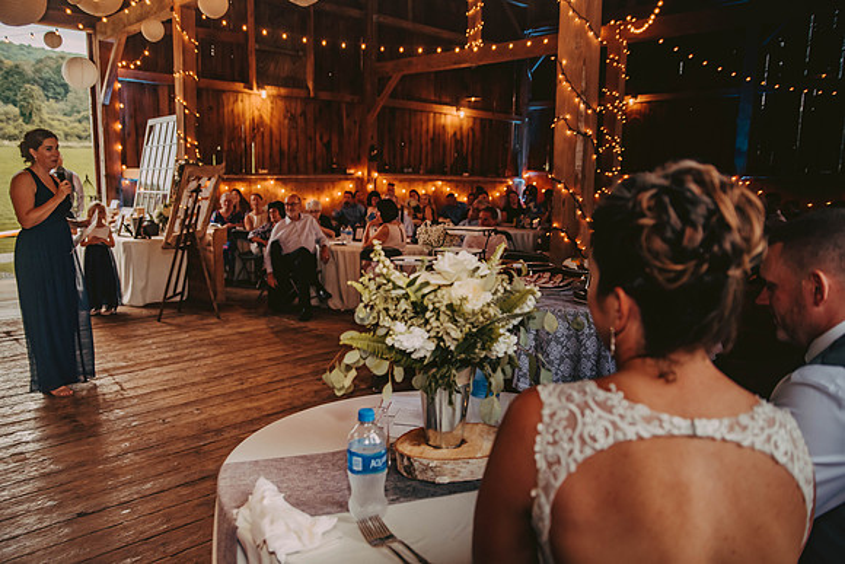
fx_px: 657
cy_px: 282
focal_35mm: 28
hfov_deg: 65.5
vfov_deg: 46.4
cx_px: 422
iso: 800
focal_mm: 28
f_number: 2.8
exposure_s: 1/200
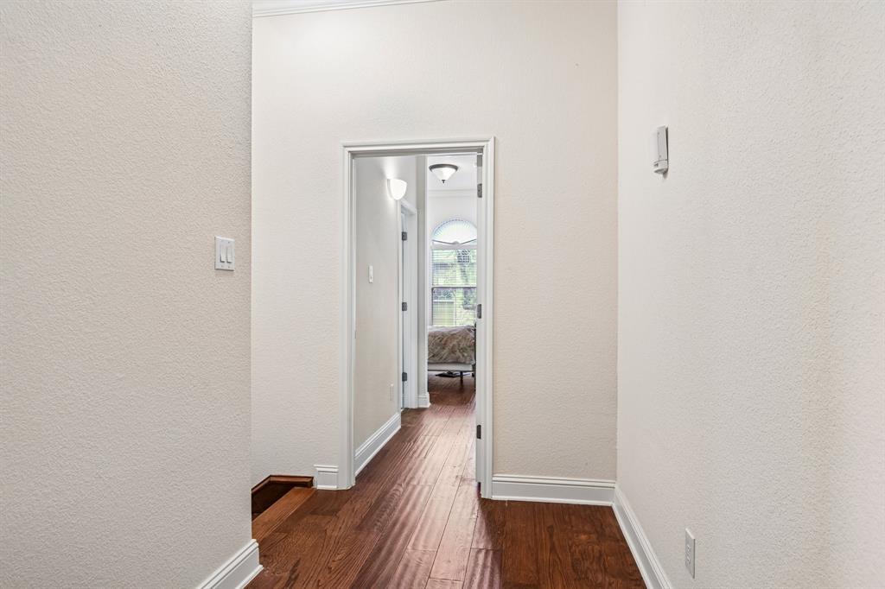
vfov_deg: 59.5
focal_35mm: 21
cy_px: 294
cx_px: 442
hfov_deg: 81.2
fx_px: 516
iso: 400
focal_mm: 21
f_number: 8
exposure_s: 1/5
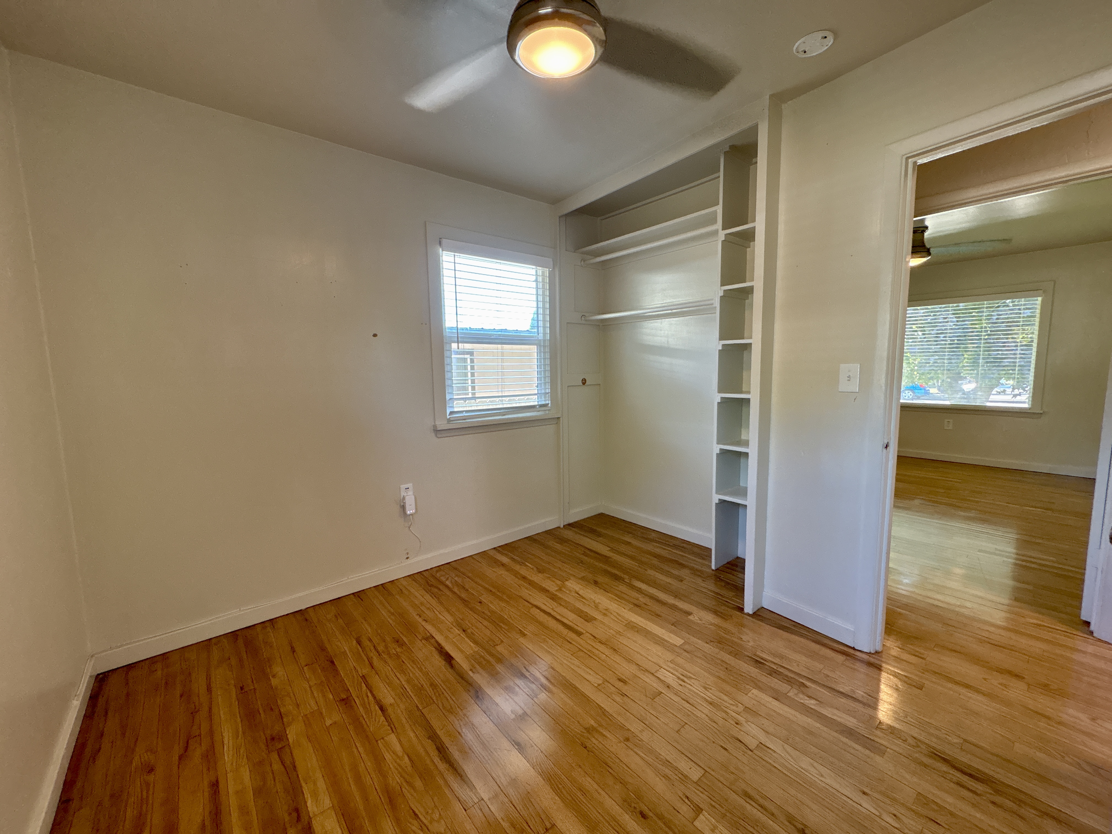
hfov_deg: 102.1
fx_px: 450
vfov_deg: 85.7
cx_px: 556
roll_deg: +1.2
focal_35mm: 14
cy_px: 417
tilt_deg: -5.9
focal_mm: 2.22
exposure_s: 1/120
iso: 400
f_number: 2.2
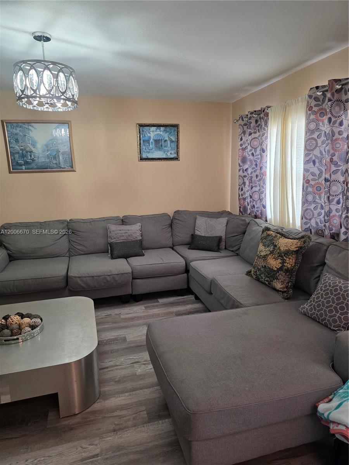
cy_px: 232
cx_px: 174
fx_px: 309
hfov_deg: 58.9
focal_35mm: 23
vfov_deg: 73.9
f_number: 1.7
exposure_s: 1/120
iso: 200
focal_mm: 6.3
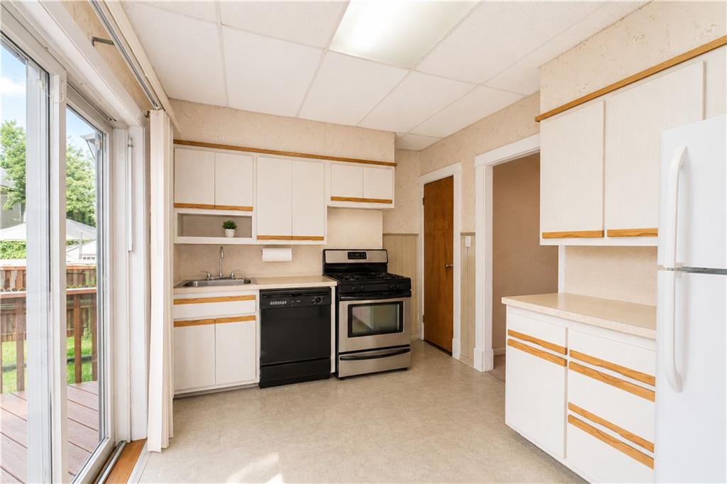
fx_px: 303
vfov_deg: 77.3
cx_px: 364
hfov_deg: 100.4
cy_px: 242
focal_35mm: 15
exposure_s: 1/60
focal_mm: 10
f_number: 9
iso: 1600
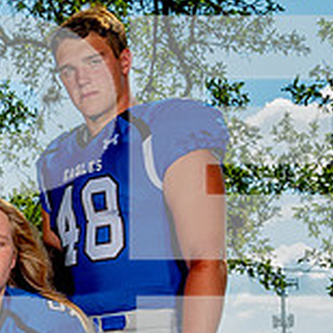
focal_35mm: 118
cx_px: -182
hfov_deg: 13.8
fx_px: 1284
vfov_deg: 14.2
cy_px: 430
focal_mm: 31
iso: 100
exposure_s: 1/125
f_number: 8
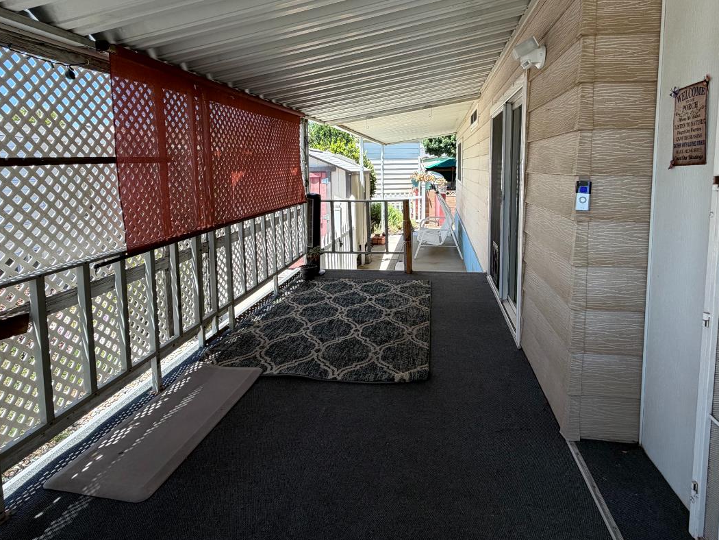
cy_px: 199
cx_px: 383
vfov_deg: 64.9
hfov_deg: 81.6
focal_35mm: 20
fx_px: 416
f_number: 2.2
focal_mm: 2.22
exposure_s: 1/212
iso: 40
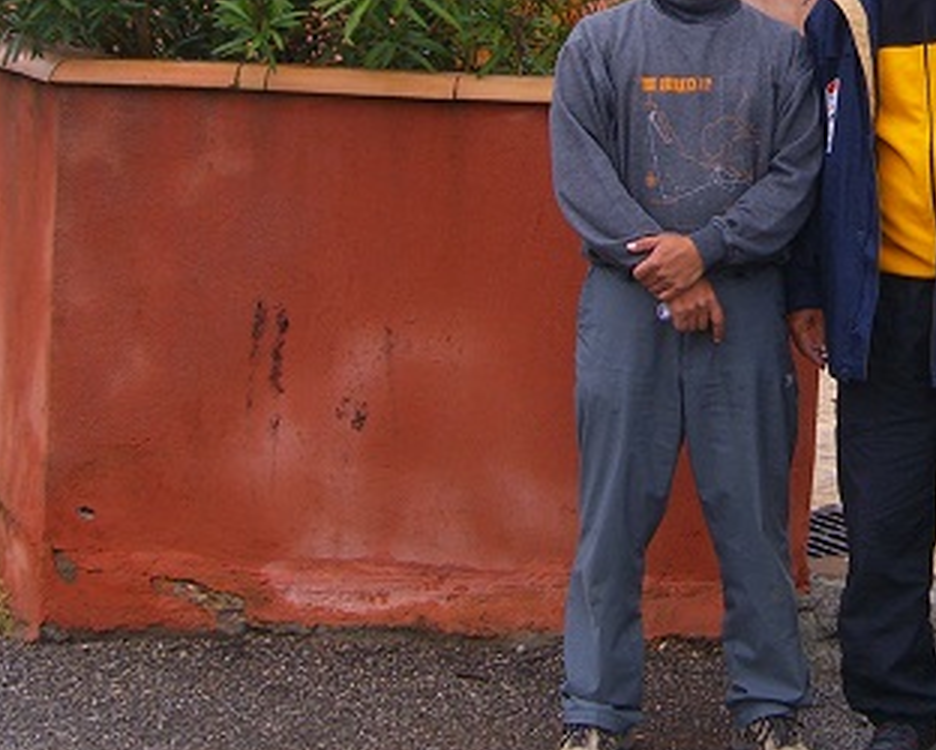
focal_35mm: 95
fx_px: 2633
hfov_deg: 19.6
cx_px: 918
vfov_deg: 15.8
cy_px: -33
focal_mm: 7.9
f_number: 4
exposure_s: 1/200
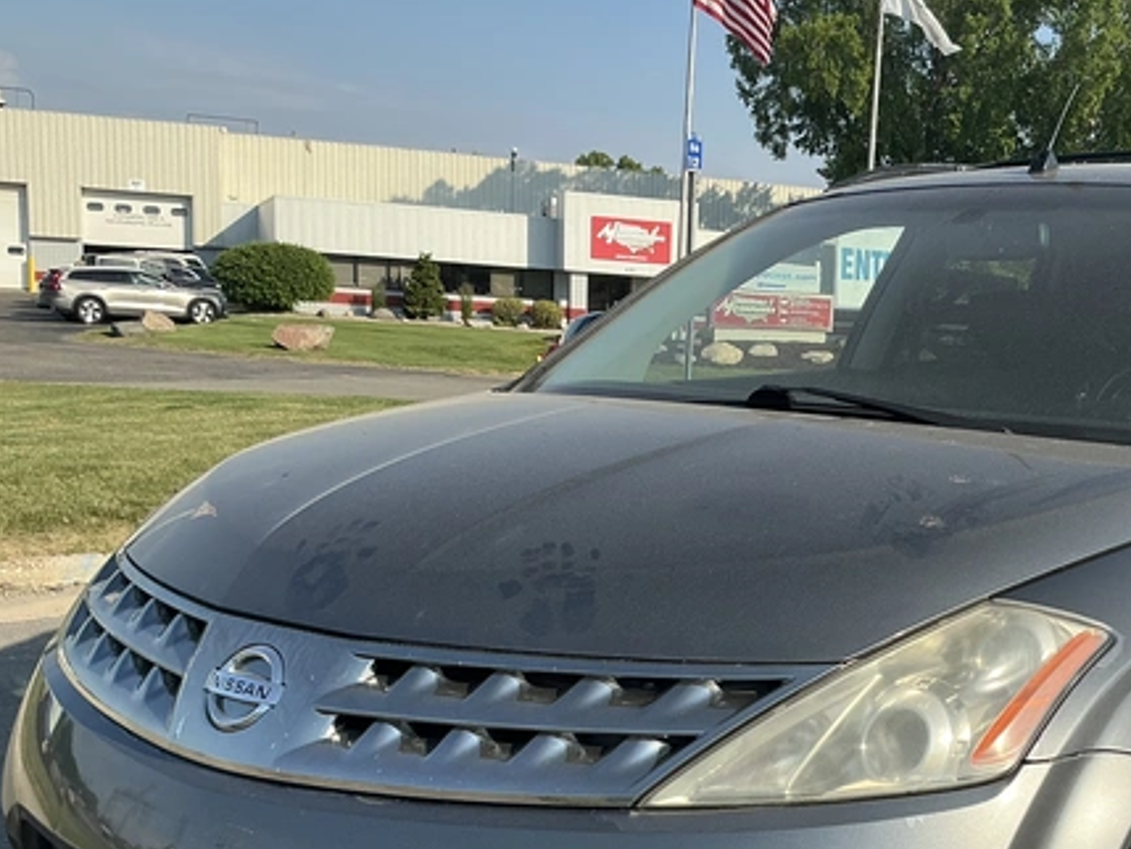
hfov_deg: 37.8
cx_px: 859
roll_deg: -3.0
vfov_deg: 29.1
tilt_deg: -12.6
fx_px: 1601
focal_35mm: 49
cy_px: 663
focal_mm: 3
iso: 25
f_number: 1.8
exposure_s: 1/1195
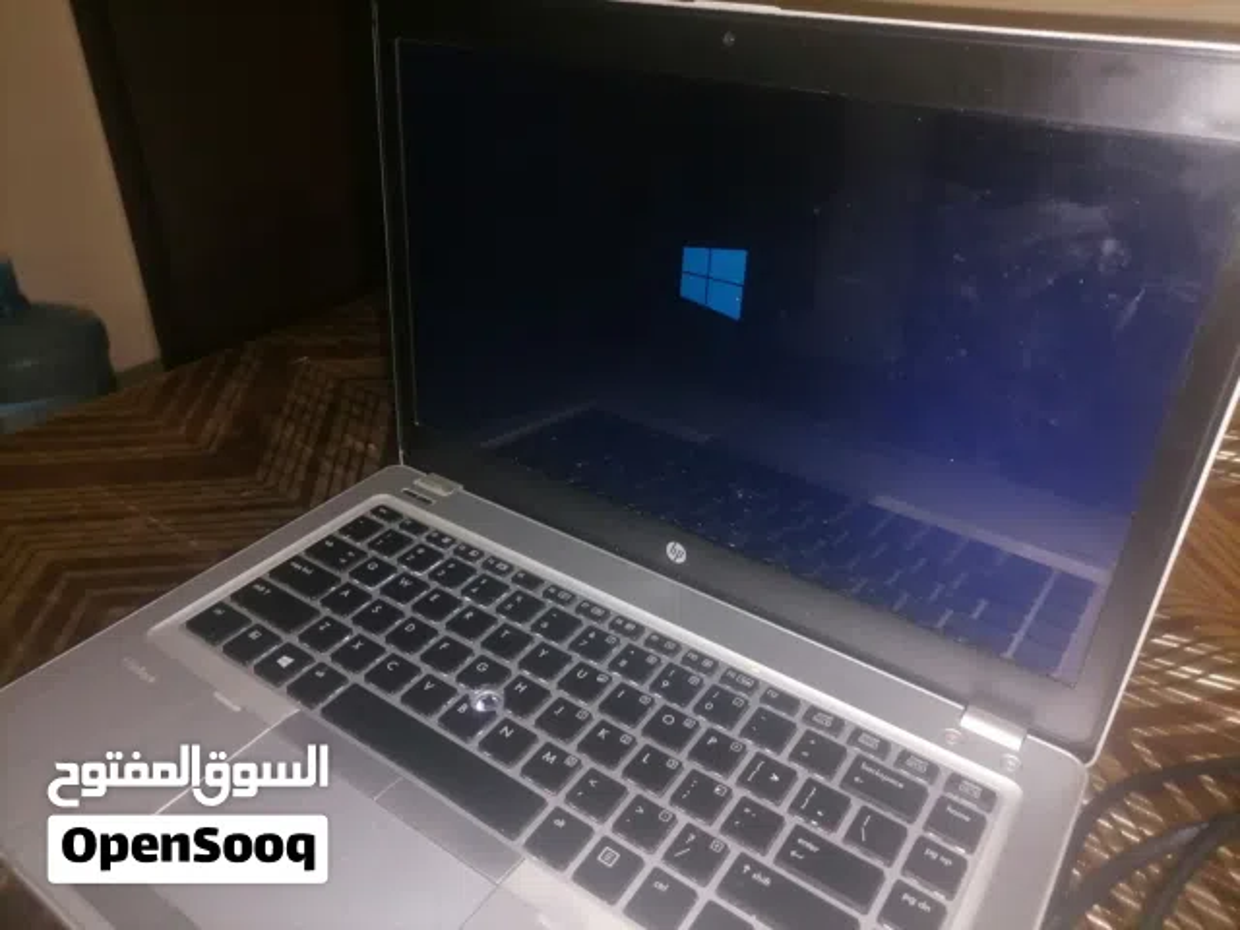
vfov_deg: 53.1
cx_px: 620
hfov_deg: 67.3
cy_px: 465
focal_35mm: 26
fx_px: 931
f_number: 1.8
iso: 250
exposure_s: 1/33.3
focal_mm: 5.4
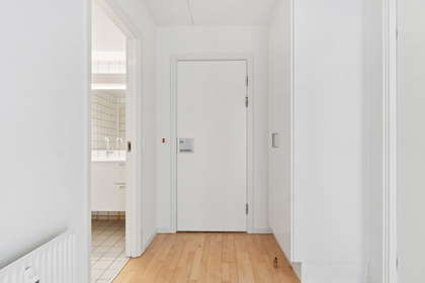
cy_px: 142
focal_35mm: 21
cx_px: 212
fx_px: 248
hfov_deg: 81.2
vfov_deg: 59.5
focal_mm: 14
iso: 200
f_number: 8
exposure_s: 1/10
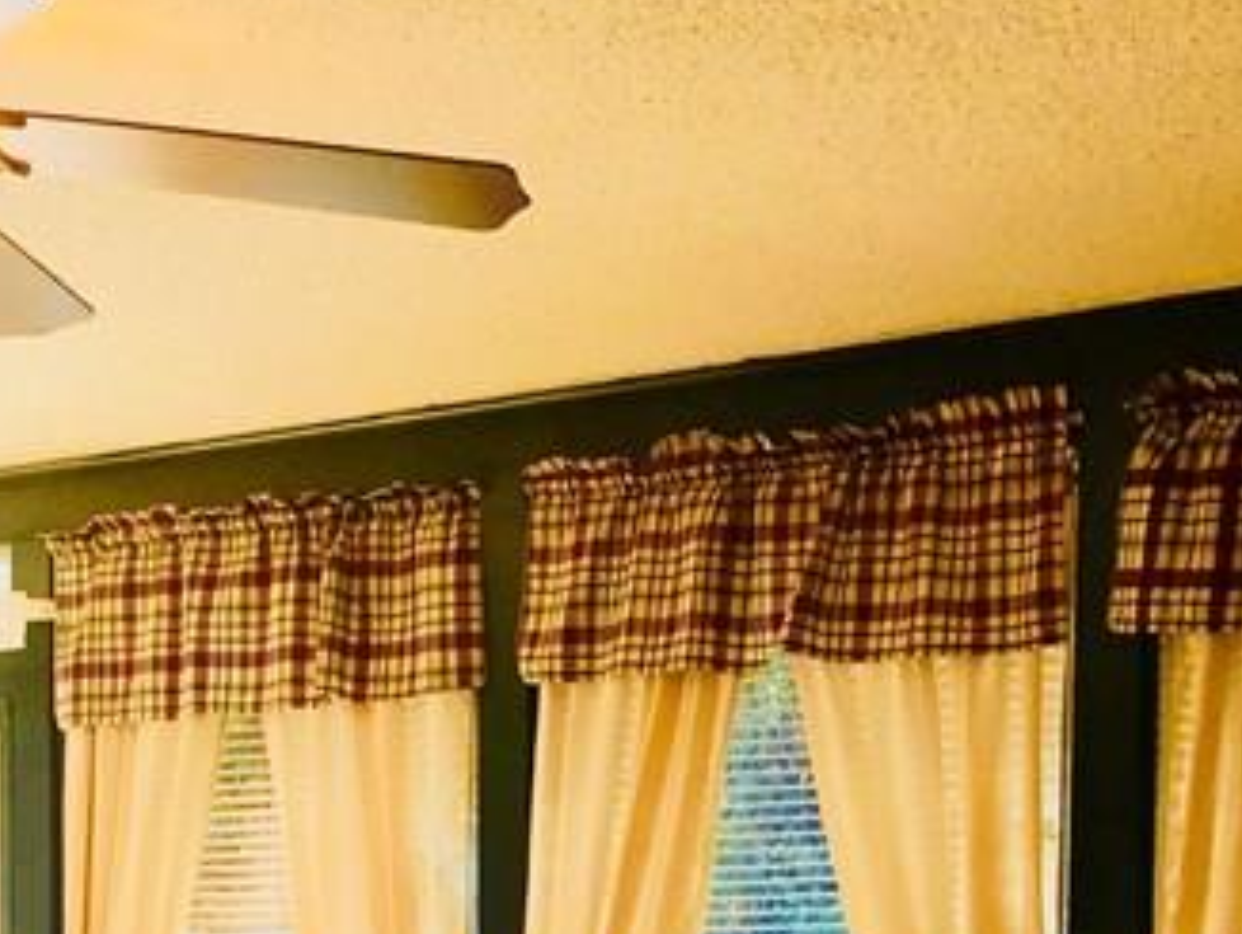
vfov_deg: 15.2
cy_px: 1353
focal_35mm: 91
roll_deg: -1.1
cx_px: 453
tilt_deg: -6.2
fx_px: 3267
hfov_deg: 21.5
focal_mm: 4.15
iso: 40
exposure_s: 1/120
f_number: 2.2
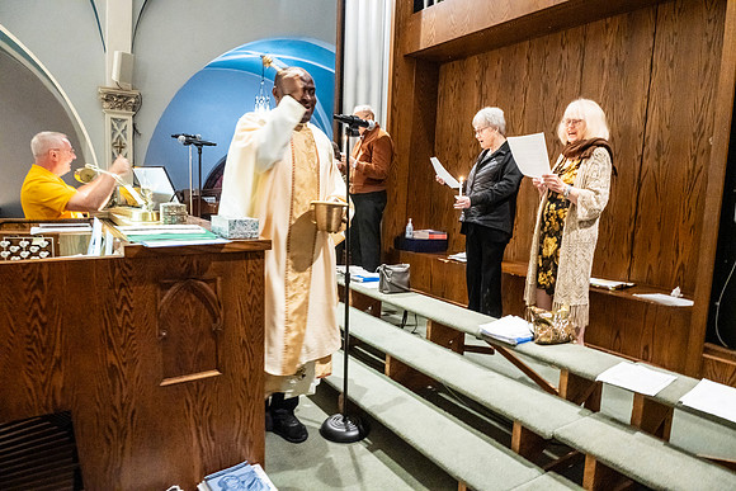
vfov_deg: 53.2
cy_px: 246
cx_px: 368
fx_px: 491
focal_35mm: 24
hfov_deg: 73.7
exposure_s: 1/60
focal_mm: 24
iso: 5000
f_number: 7.1
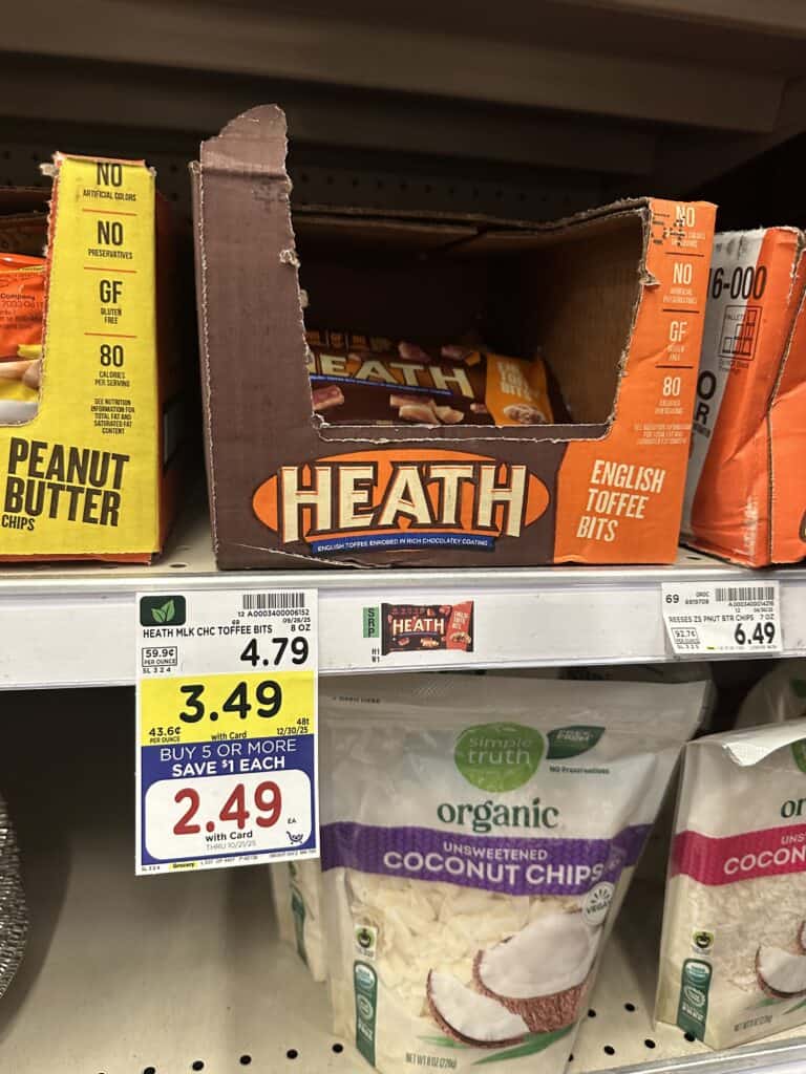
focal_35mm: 24
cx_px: 403
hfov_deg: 56.8
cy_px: 537
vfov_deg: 71.6
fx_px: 745
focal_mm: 6.86
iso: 400
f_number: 1.78
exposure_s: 1/60
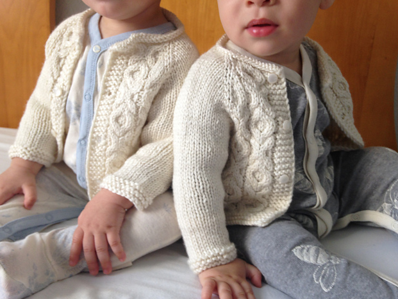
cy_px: 150
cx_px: 196
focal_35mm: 34
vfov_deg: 41.8
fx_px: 391
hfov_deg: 53.9
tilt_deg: -17.6
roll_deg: -4.4
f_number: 2.4
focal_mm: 4.12
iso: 50
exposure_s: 1/24
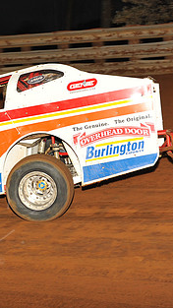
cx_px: -23
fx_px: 1109
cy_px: 119
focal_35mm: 136
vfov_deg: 15.8
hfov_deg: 8.8
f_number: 7.1
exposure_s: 1/320
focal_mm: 70
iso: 640
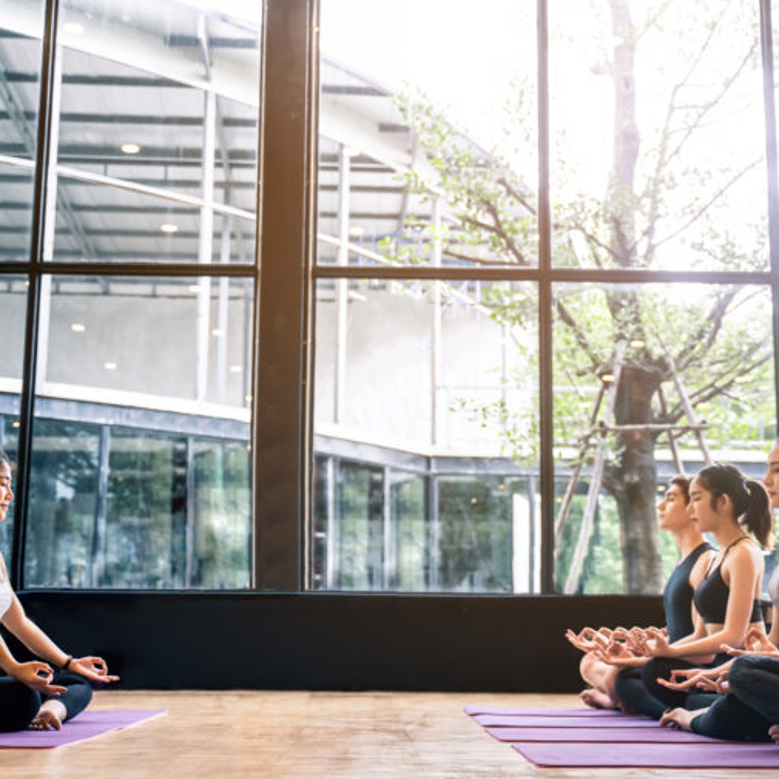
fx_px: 1349
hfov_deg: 32.2
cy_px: 393
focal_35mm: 53
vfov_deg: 32.2
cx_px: 416
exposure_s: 1/200
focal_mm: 41
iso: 800
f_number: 2.8
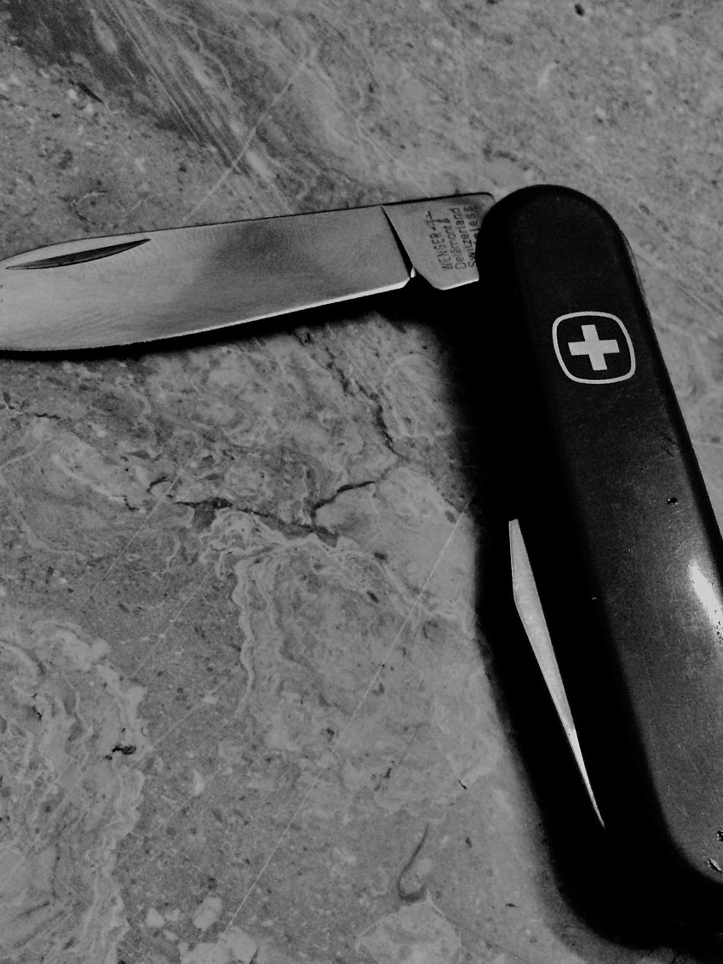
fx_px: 1142
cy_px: 568
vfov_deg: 45.6
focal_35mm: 41
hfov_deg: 35.1
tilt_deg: -64.2
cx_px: 371
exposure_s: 1/33
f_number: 2.2
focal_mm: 4.15
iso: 250
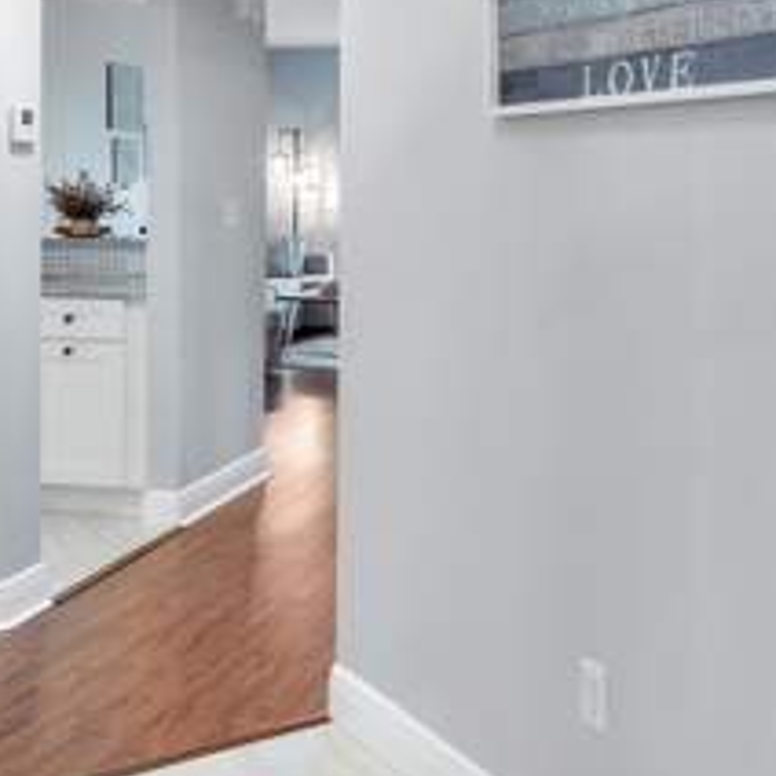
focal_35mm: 48
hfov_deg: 34.7
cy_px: 190
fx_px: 1217
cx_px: 567
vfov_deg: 34.6
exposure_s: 1.3
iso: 100
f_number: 11
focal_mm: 10
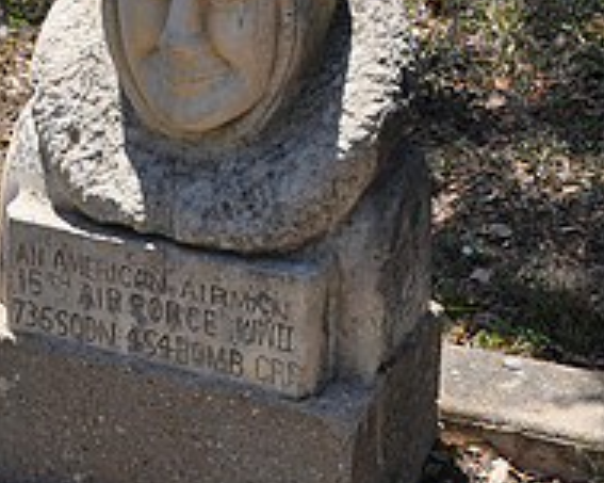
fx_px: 2466
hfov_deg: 13.9
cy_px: 213
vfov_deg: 11.2
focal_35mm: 138
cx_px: 205
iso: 200
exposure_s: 1/160
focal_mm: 32
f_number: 6.3
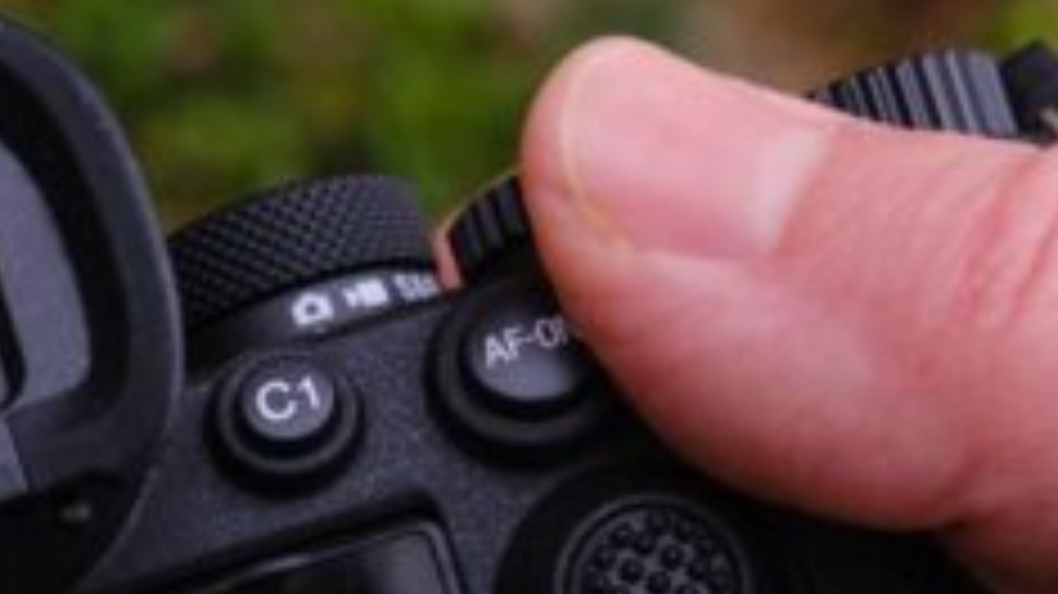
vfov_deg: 9.1
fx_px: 3449
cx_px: -86
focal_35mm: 123
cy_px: 1287
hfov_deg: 16.9
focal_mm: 17.7
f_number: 4
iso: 200
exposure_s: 1/125
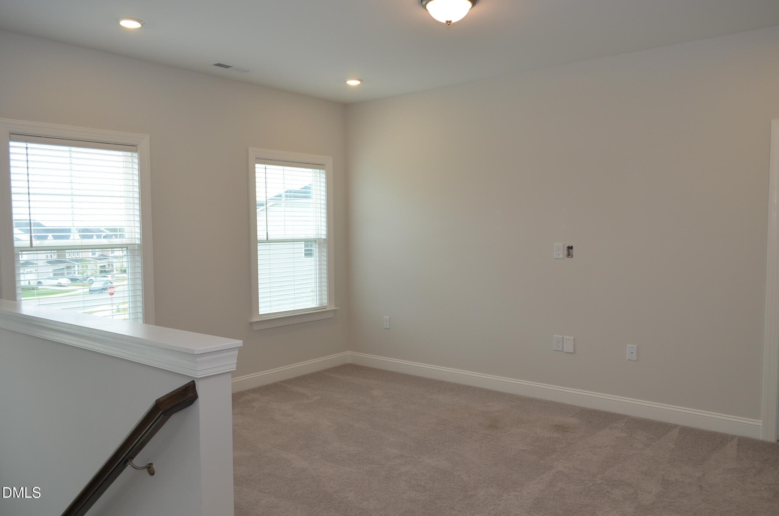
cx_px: 390
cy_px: 258
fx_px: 583
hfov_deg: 67.5
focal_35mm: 27
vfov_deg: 47.7
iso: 400
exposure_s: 1/100
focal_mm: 18
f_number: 5
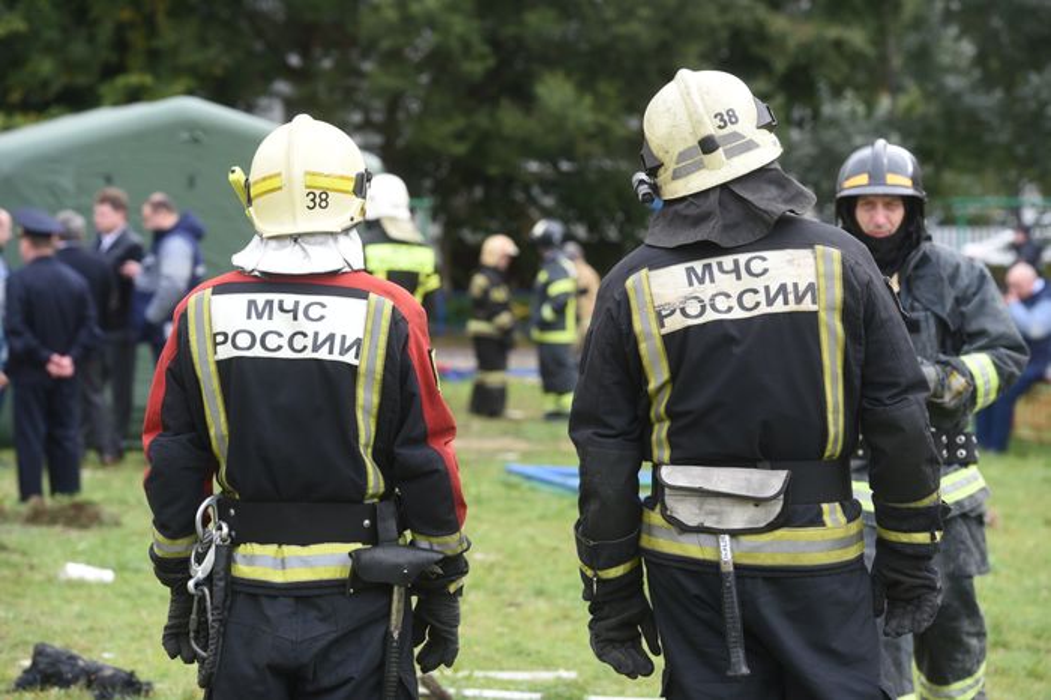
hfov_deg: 15.2
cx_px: 526
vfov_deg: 10.2
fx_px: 3939
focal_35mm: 135
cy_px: 350
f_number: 5.6
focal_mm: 135
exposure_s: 1/800
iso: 1000
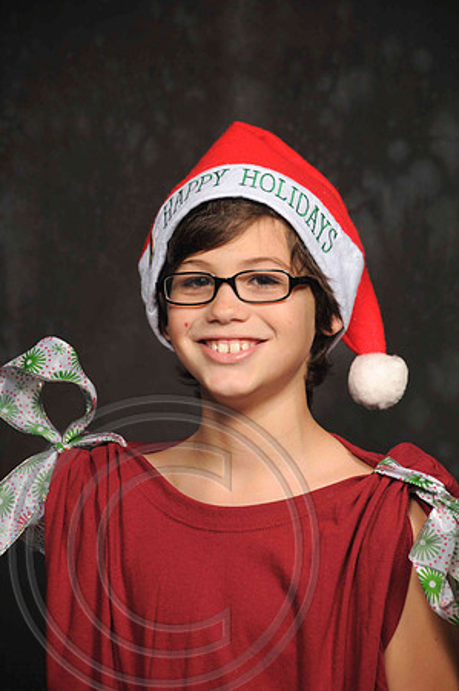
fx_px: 2731
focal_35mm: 142
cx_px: 230
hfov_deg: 9.6
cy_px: 346
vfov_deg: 14.4
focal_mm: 95
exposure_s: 1/60
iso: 200
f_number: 5.6
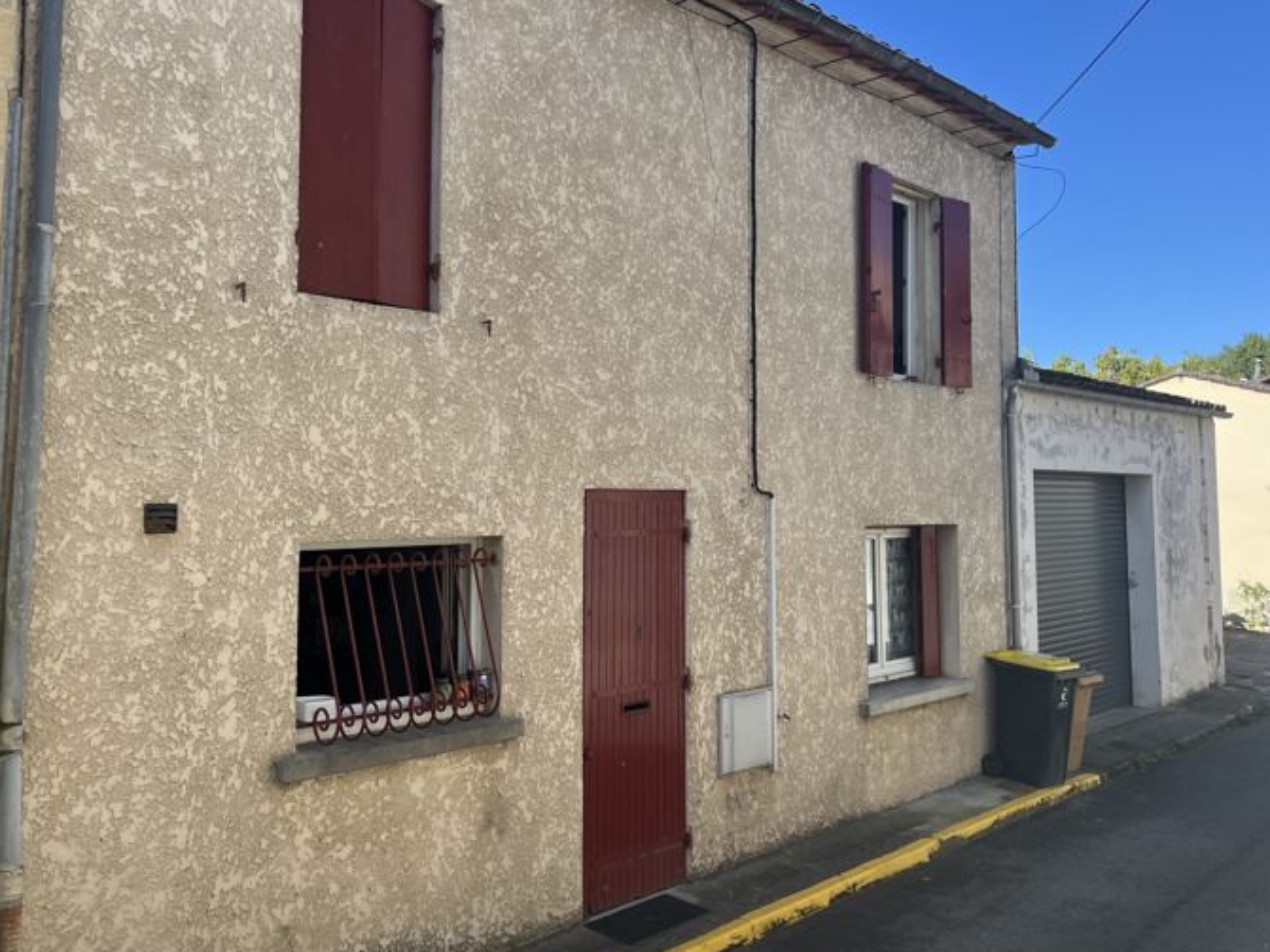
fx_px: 1137
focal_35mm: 31
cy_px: 426
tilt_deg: +4.0
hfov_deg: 58.3
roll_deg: +0.6
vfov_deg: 45.4
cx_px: 674
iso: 50
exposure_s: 1/1600
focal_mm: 5.1
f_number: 1.6
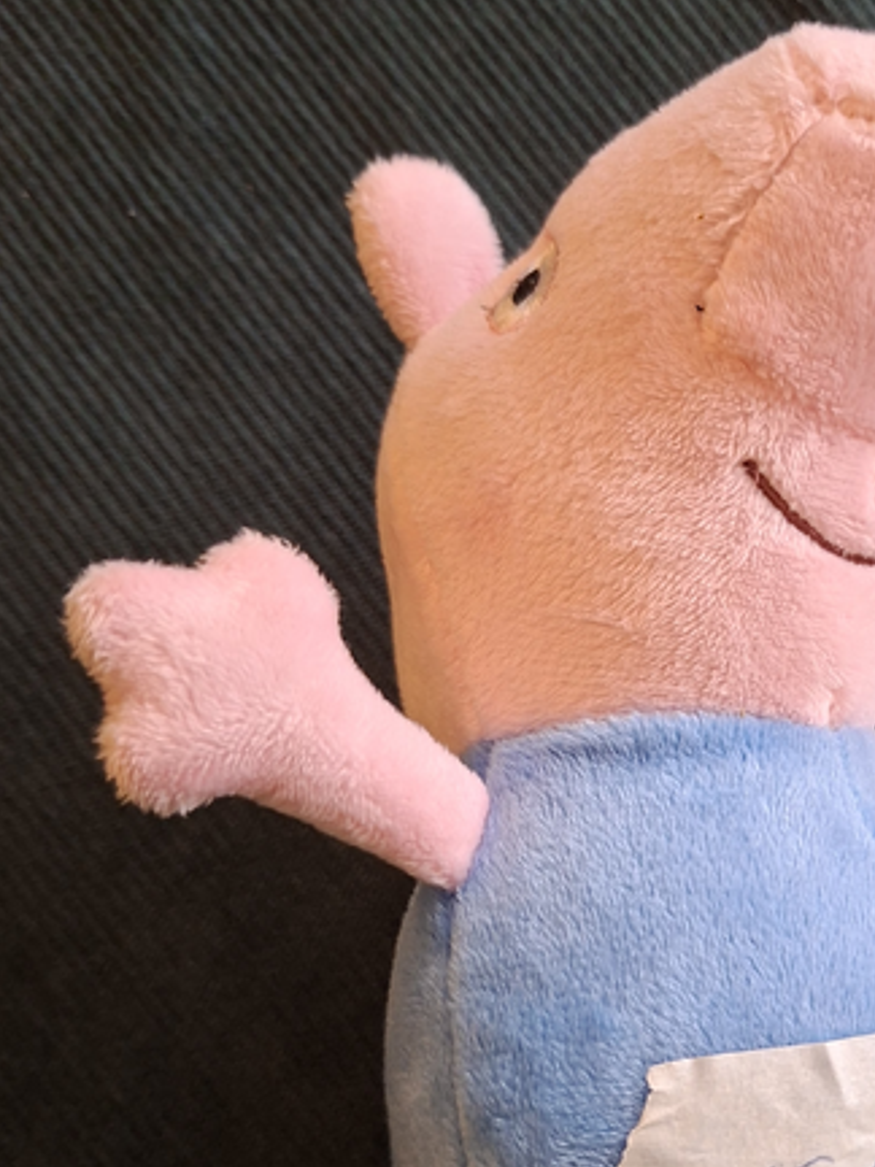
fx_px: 1483
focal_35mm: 44
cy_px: 782
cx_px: 786
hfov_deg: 31.4
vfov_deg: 42.3
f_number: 1.8
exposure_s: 1/100
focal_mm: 5.54
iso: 250
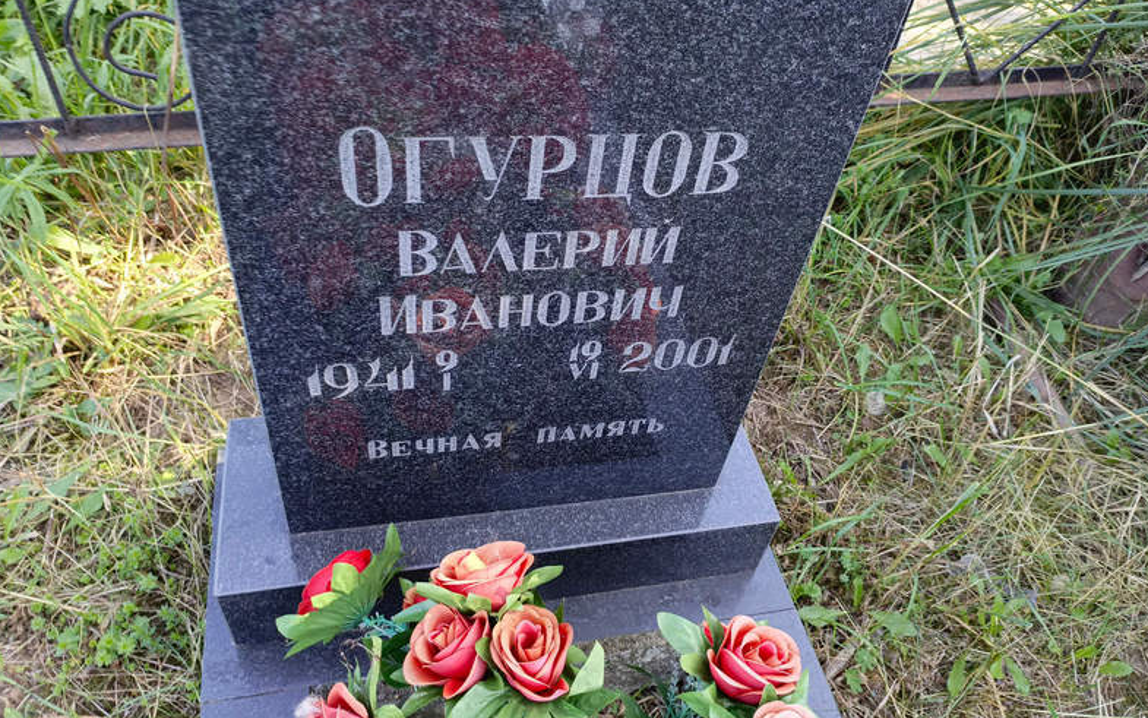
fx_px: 845
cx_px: 581
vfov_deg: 46.0
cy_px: 328
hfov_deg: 68.4
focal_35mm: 27
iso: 171
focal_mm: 4.76
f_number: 1.69
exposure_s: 1/100
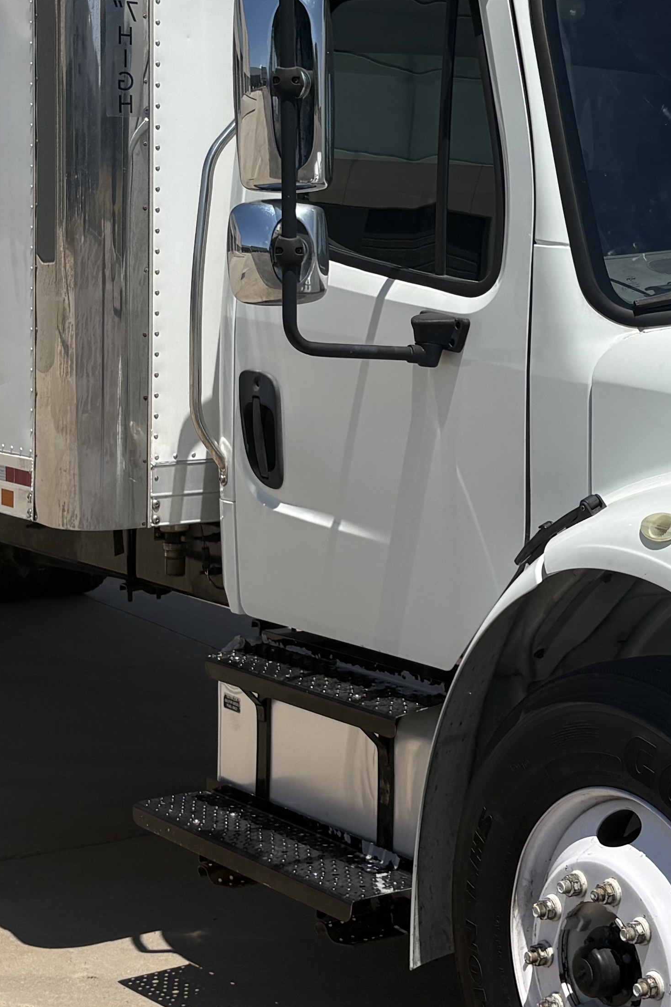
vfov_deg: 28.5
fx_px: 1957
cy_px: 288
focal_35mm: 70
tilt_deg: -2.0
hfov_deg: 19.3
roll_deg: -0.5
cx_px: 504
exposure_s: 1/6993
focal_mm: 5.96
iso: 50
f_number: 1.6
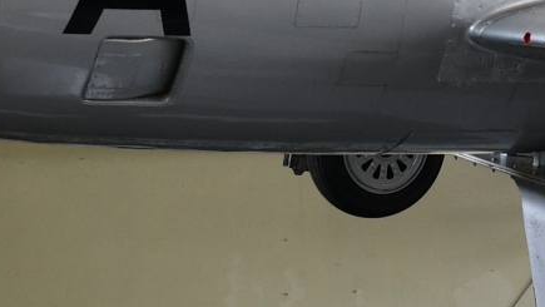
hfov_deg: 8.0
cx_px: 669
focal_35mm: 266
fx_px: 3845
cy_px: 78
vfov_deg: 4.6
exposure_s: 1/80
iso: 320
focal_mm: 31
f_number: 4.5
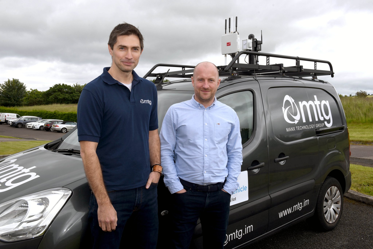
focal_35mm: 32
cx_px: 186
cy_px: 124
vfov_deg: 41.1
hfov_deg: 58.7
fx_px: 332
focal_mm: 32
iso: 320
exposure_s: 1/250
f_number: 13
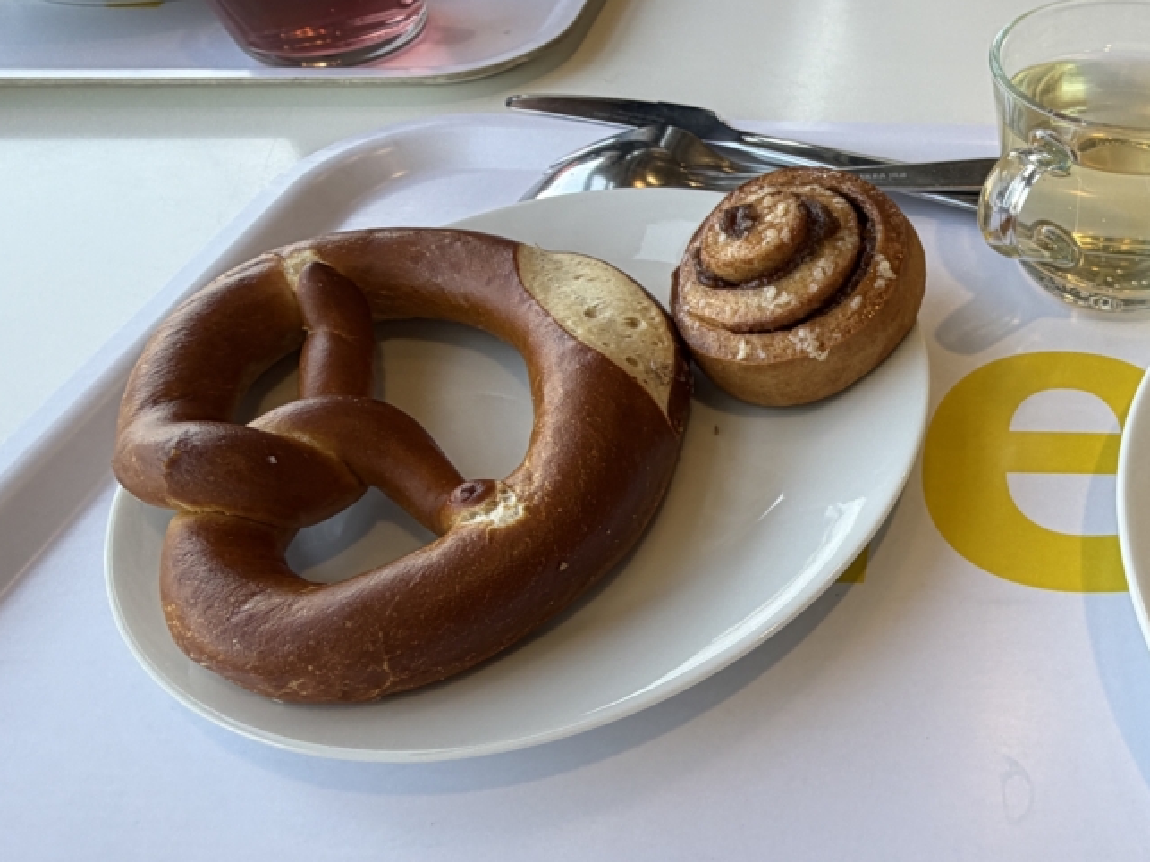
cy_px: 402
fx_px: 930
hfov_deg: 55.1
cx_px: 1036
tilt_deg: -46.4
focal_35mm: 28
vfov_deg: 49.7
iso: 40
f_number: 2.2
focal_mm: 2.22
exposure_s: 1/149
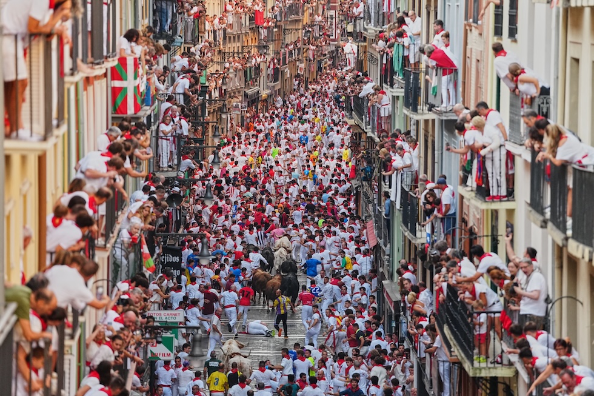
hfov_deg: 12.6
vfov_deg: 8.4
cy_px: 198
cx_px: 297
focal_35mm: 163
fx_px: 2689
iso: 1600
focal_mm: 163
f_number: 3.2
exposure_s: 1/640
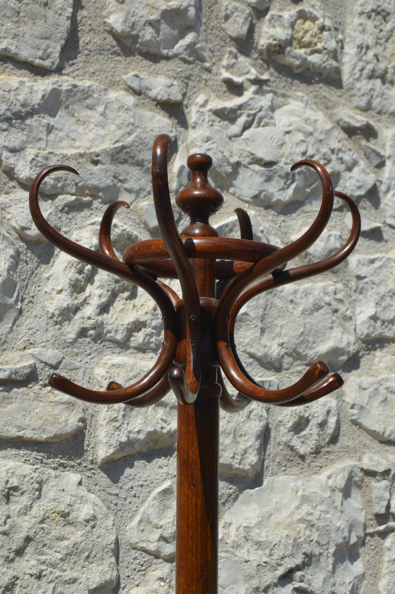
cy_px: 297
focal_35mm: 78
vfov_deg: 26.0
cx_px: 198
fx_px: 1286
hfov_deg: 17.5
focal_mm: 52
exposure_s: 1/320
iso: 100
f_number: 9
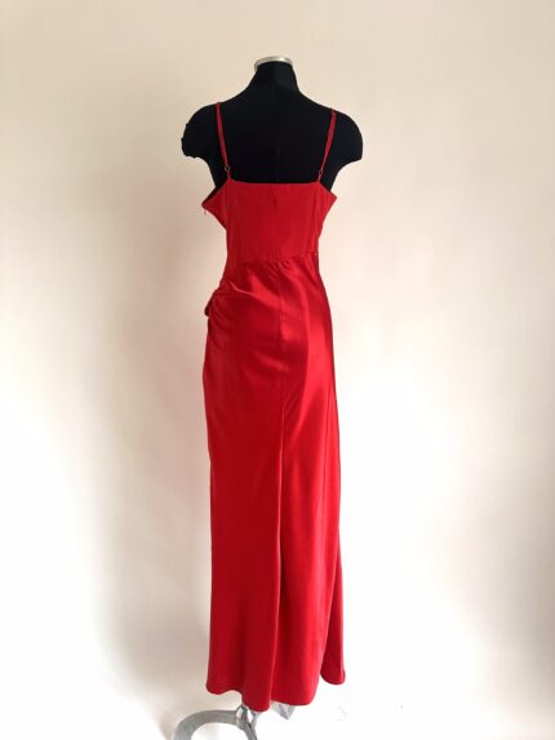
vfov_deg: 71.6
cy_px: 370
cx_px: 278
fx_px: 513
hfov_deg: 56.8
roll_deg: -1.1
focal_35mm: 24
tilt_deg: -8.8
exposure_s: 1/93
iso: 250
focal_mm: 6.86
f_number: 1.78
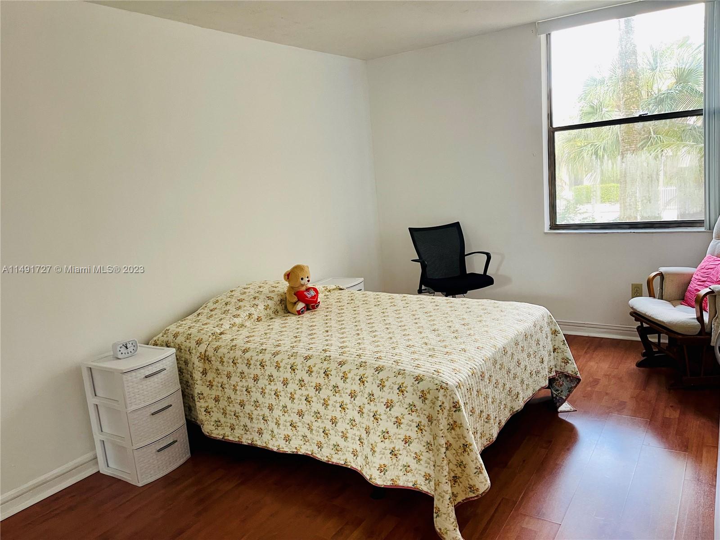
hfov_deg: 67.3
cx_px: 360
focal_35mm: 26
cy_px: 270
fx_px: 541
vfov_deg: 53.1
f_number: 1.6
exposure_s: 1/60
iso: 200
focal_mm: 5.1
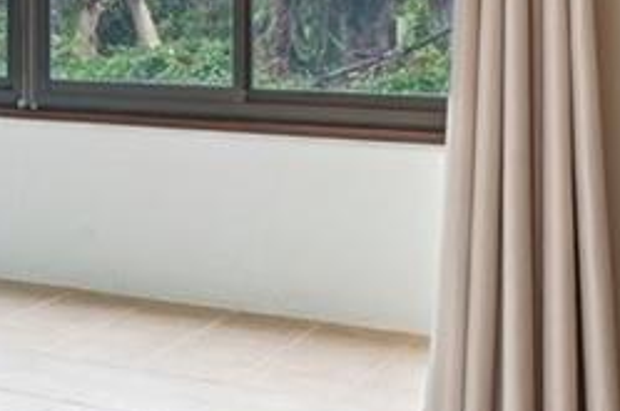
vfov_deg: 14.8
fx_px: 1547
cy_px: -21
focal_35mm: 90
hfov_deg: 16.8
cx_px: -627
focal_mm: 14
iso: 400
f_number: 8
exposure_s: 1/5
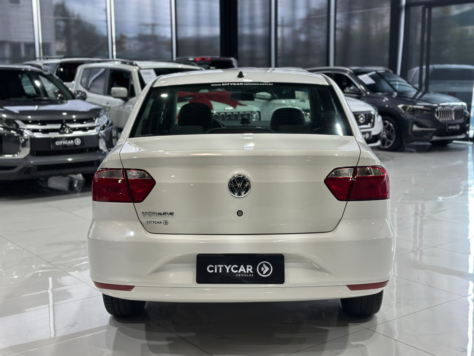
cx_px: 237
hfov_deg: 39.7
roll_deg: +0.4
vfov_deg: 30.3
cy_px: 178
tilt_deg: -9.1
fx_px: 657
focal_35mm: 48
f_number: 1.78
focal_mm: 6.86
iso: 100
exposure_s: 1/120
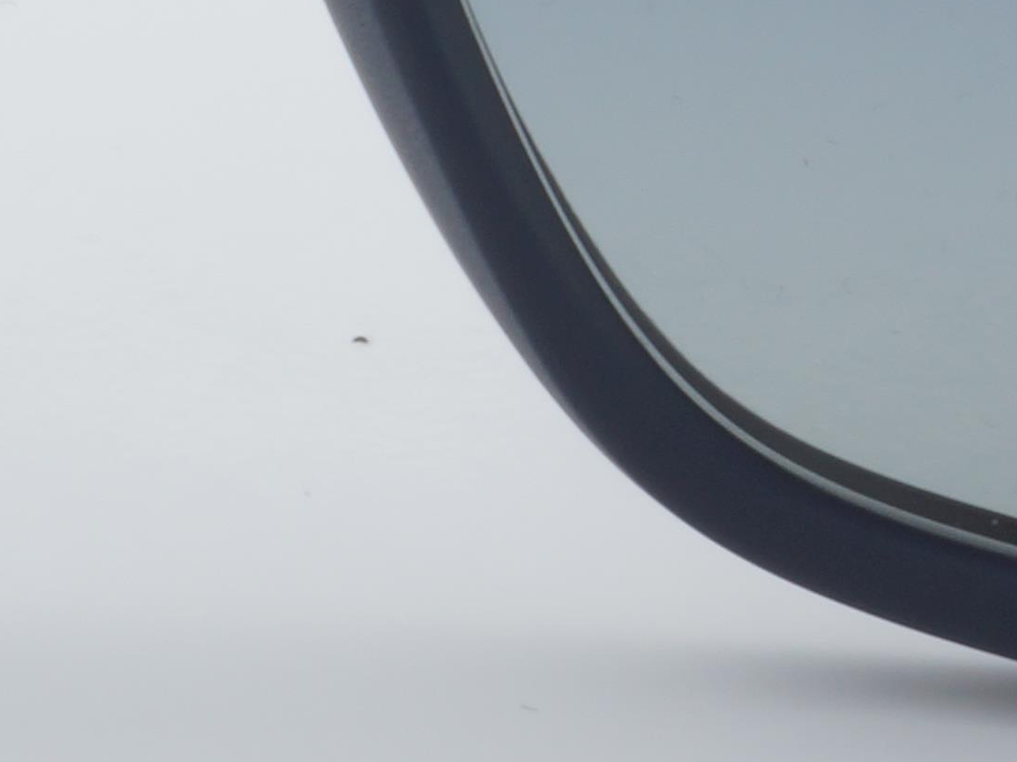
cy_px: -247
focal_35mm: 279
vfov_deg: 5.3
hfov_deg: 7.1
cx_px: -25
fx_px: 8186
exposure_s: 1/4
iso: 100
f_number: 32
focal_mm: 35
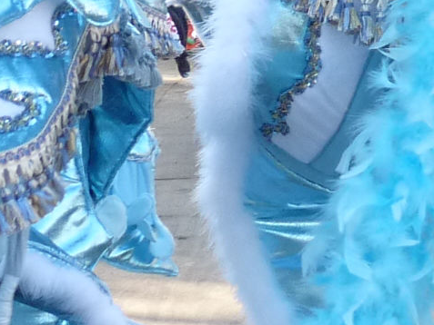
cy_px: -226
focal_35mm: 145
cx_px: 740
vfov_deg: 9.8
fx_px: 1818
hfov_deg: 12.6
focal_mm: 4.8
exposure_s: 1/250
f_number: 3.2
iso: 200
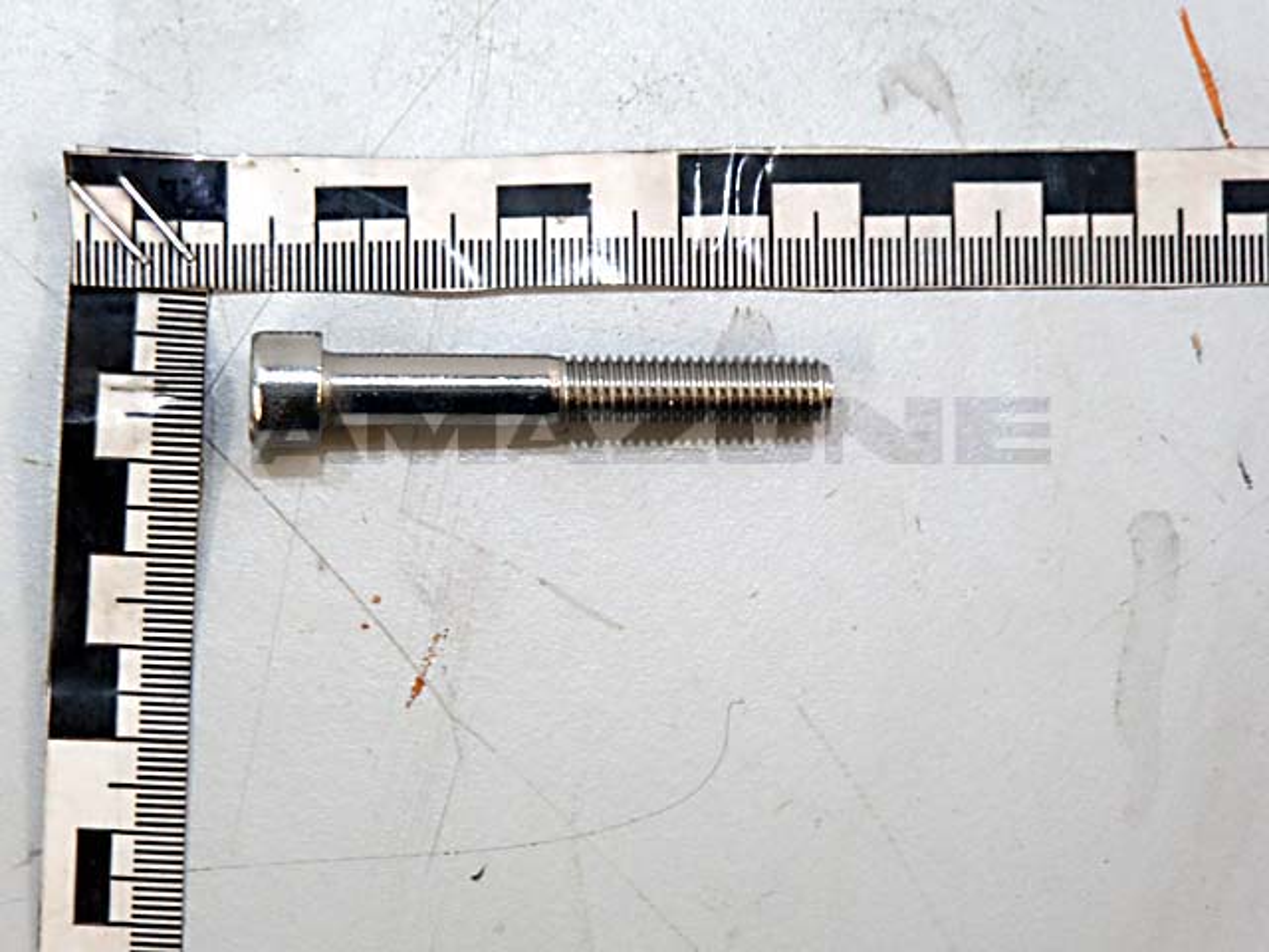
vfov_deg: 11.7
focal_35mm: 127
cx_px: 634
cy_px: 476
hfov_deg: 15.5
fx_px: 4656
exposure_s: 1/15
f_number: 5.7
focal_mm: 22.79
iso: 400
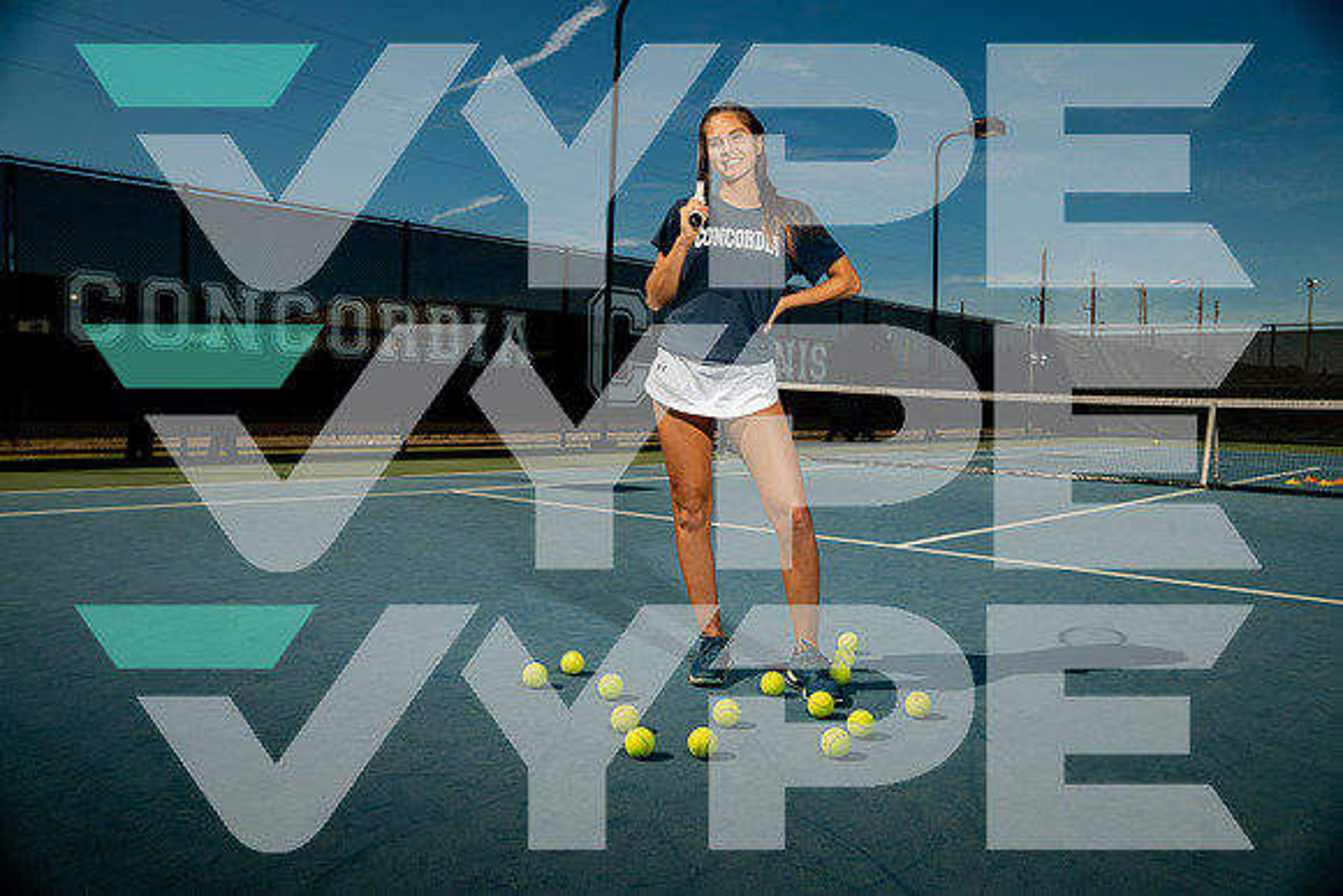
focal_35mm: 28
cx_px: 672
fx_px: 1045
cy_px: 448
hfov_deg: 65.5
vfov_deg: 46.4
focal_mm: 28
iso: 100
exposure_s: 1/250
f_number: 4.5
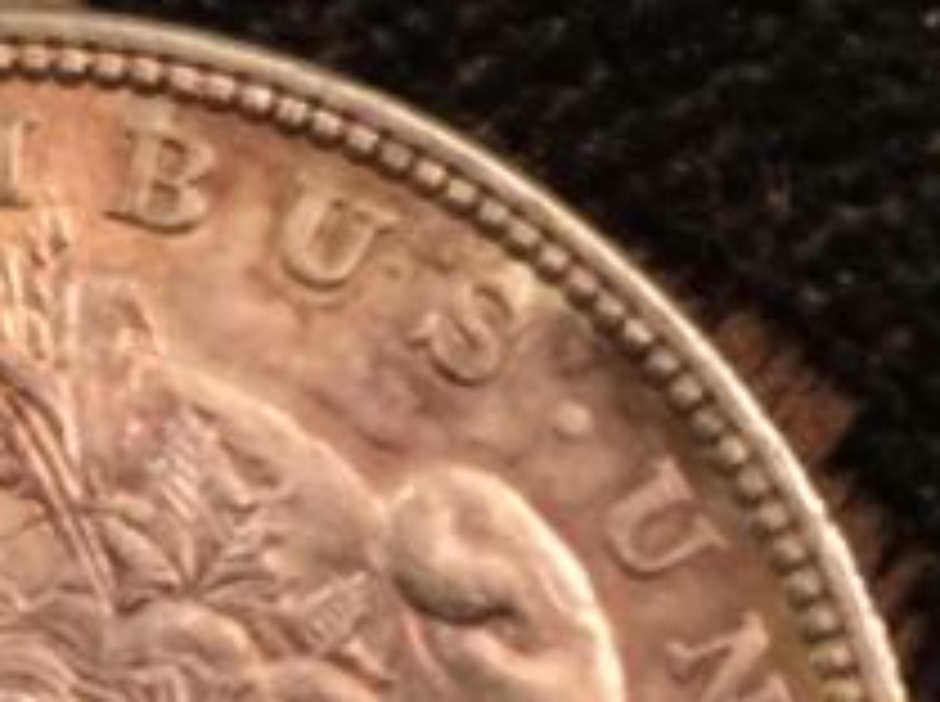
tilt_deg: -67.9
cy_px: 891
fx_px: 3768
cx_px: 36
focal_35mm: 139
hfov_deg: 14.0
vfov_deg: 10.4
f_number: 2.2
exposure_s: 1/4
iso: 64
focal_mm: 4.15
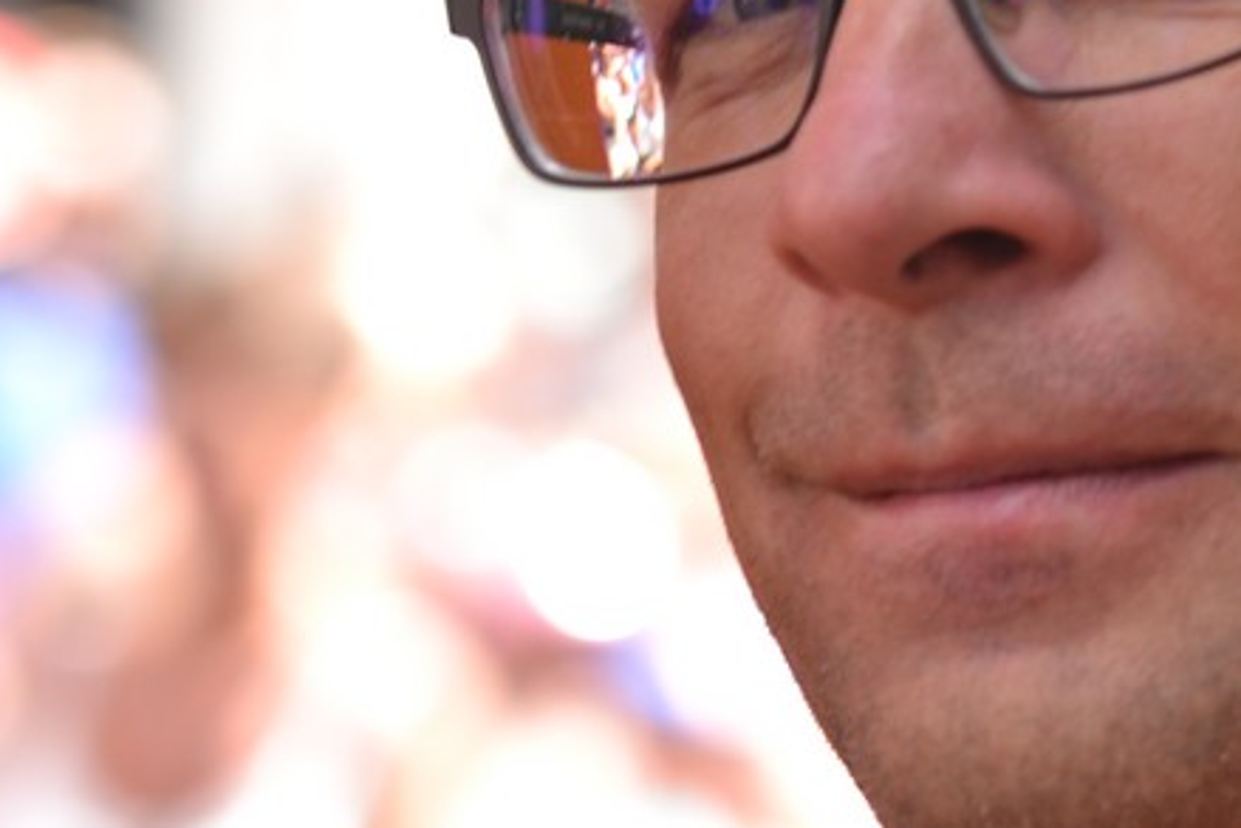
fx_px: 9655
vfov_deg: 4.9
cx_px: 1006
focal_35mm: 280
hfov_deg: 7.3
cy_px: 205
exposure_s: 1/250
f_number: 4
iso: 200
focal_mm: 80
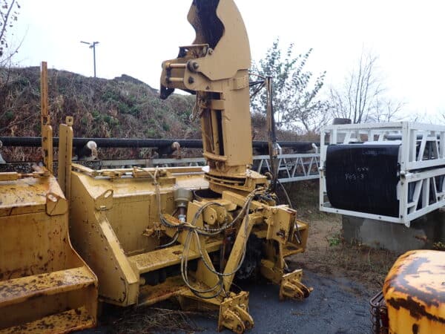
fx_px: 321
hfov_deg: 69.4
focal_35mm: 25
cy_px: 167
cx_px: 222
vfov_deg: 54.9
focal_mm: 4.5
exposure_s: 1/125
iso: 160
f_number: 2
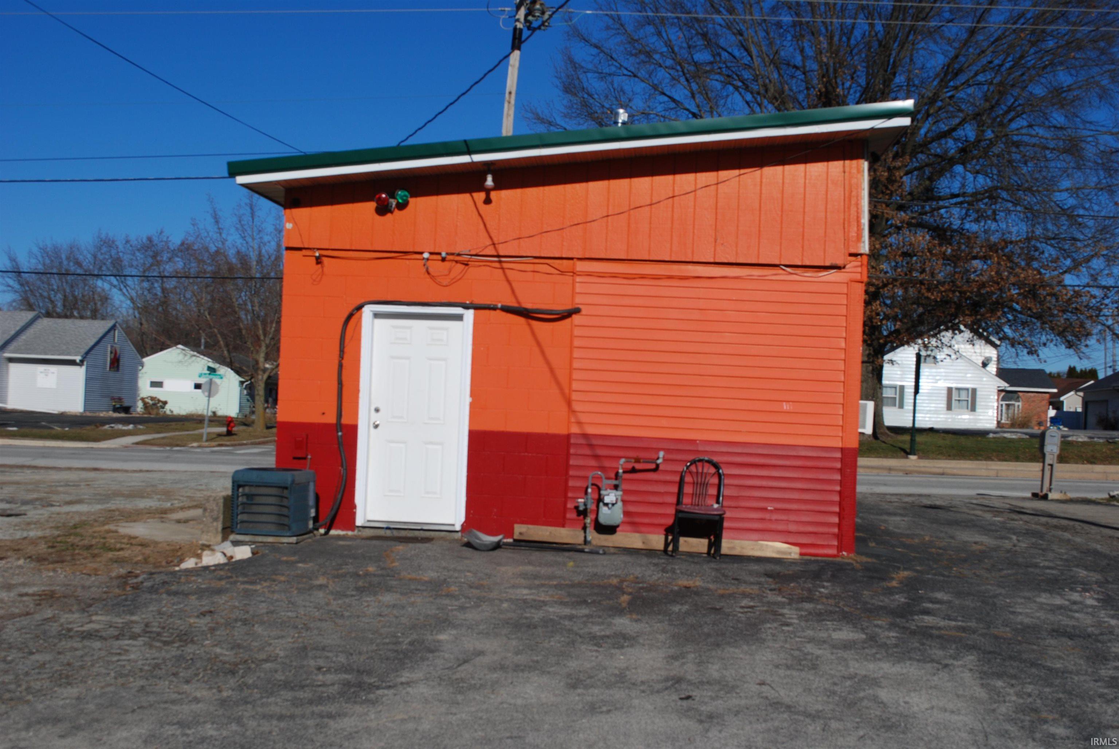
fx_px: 1354
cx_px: 560
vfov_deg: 30.9
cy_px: 374
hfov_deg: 44.9
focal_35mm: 44
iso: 100
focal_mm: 29
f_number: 10
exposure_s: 1/400
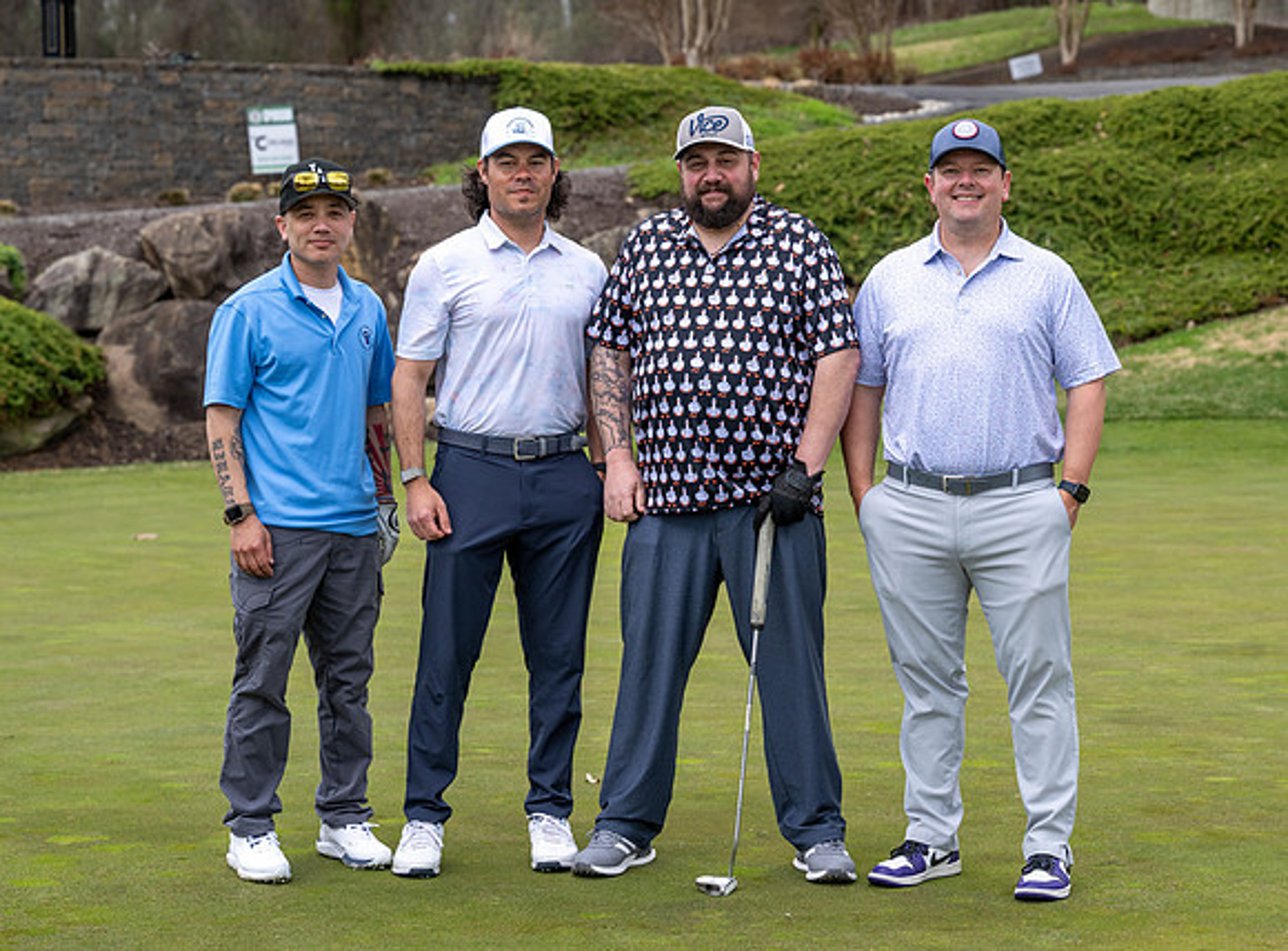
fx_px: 3670
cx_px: 712
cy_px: 488
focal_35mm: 99
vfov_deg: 14.8
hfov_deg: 19.9
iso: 250
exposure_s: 1/500
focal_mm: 86
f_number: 5
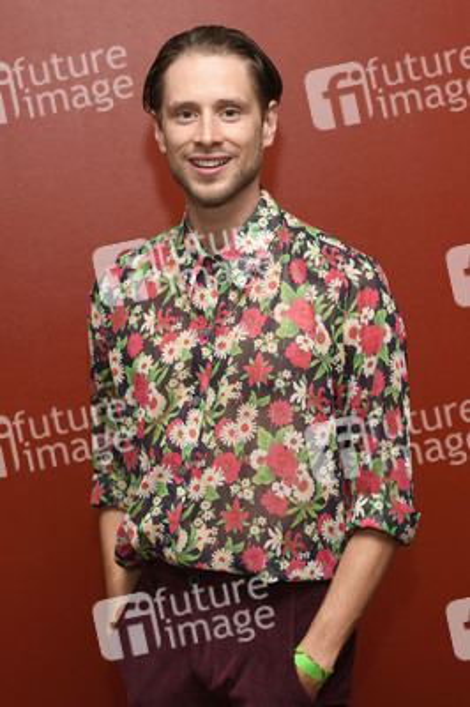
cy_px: 354
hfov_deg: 19.4
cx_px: 235
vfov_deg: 28.9
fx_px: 1373
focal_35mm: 70
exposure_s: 1/400
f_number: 3.5
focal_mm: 70
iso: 800
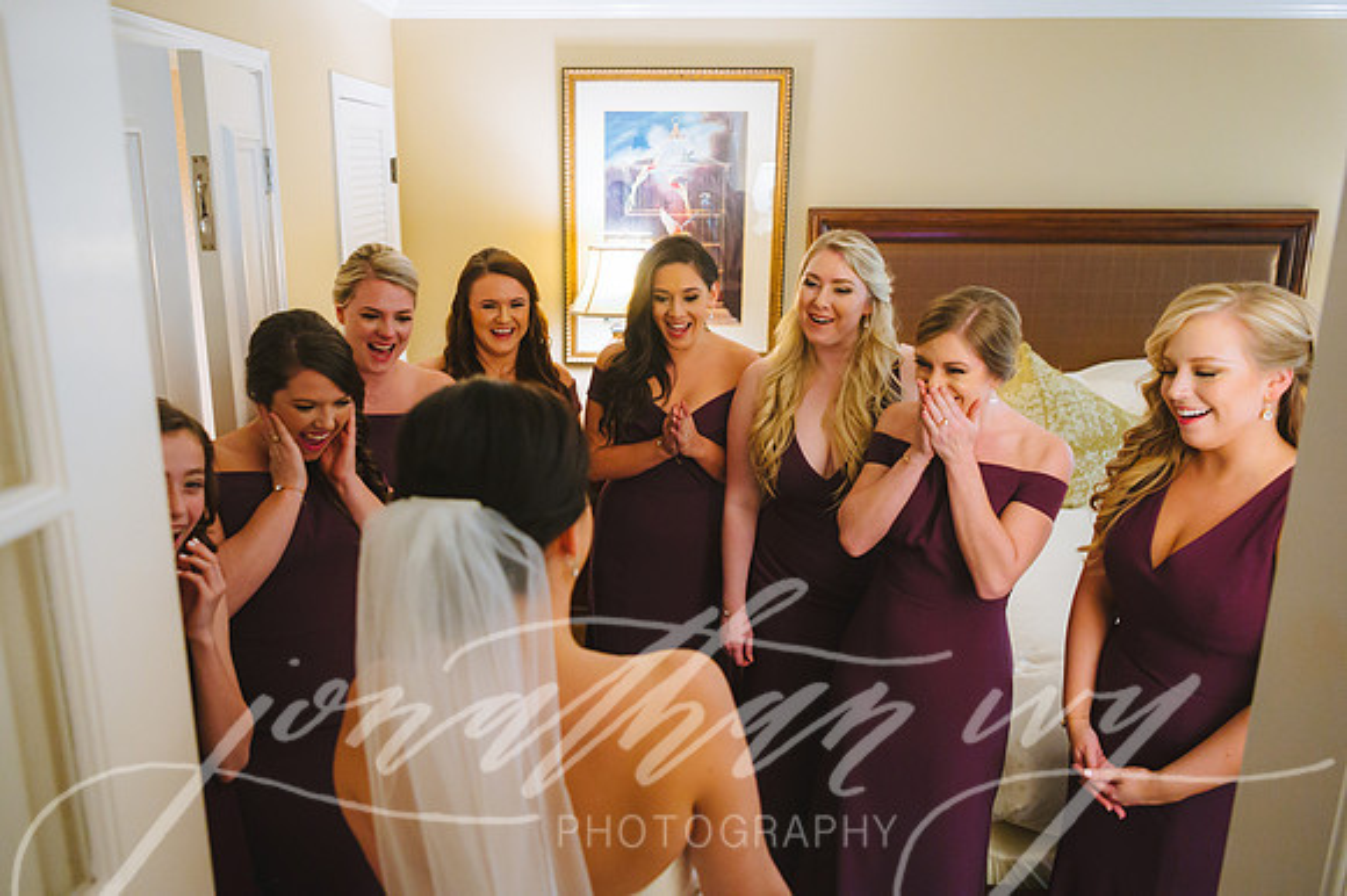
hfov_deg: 69.1
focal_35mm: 26
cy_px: 409
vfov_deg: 49.3
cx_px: 614
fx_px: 976
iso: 4000
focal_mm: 24
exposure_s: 1/200
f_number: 2.8
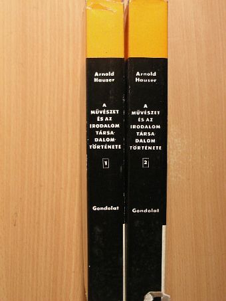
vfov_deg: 33.2
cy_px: 150
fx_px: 505
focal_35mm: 58
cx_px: 113
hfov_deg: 25.2
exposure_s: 1/30
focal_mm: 9.7
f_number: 3.5
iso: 106
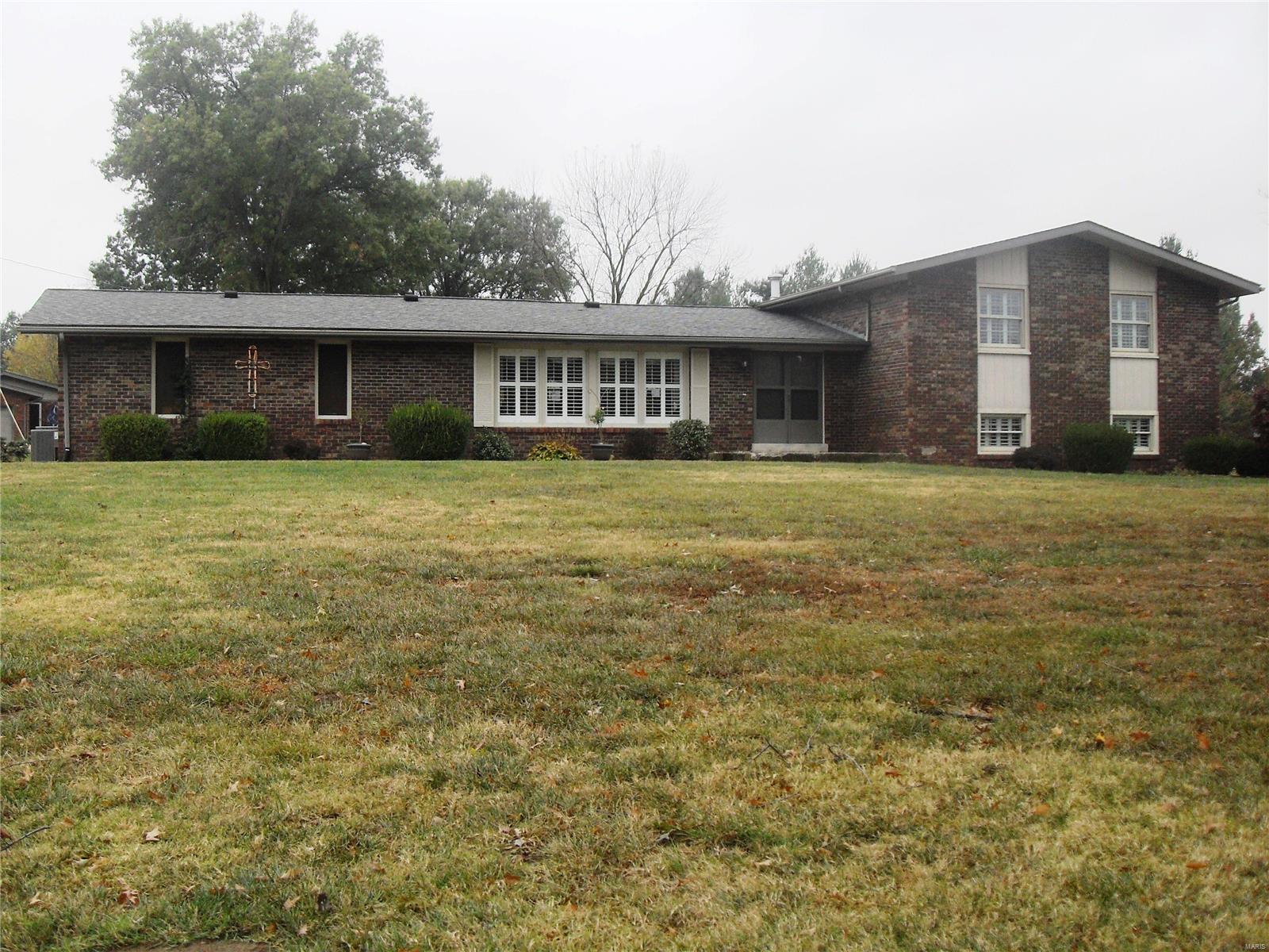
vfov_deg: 38.7
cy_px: 476
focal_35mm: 37
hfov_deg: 50.1
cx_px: 634
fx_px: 1356
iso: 80
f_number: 2.8
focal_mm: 6.3
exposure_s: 1/125
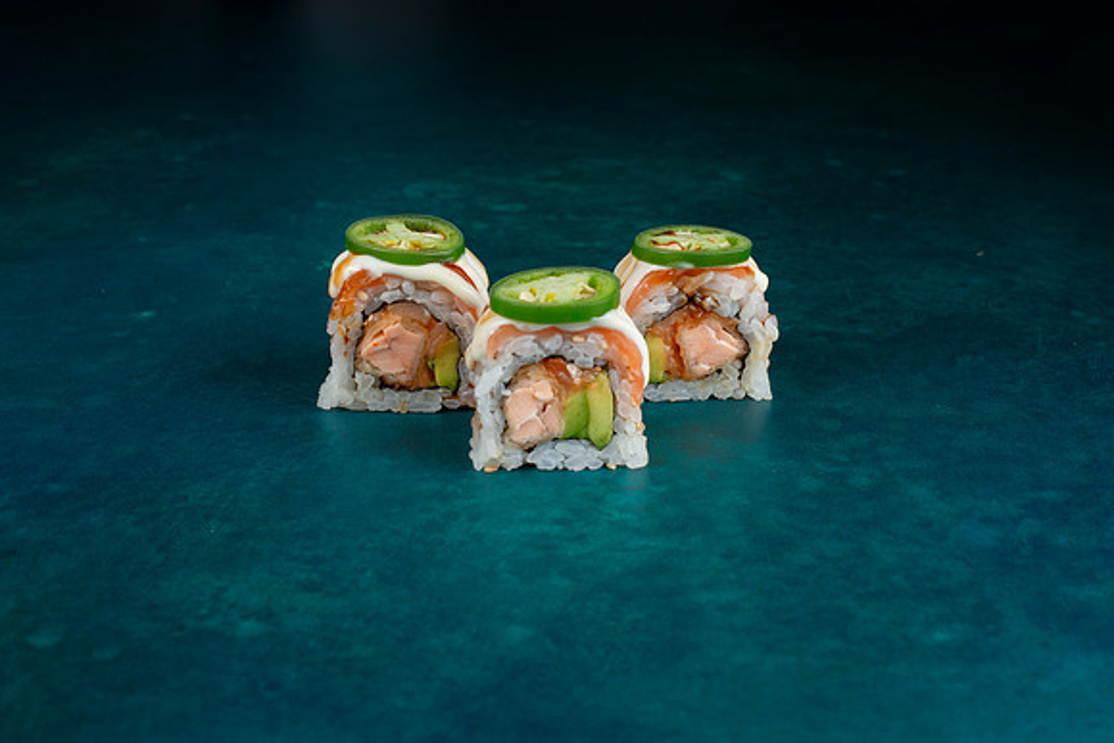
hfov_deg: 37.2
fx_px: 1655
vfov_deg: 25.3
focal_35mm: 53
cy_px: 350
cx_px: 557
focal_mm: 50
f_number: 10
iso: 250
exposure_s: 1/250
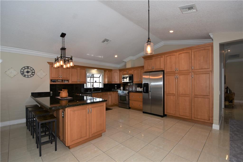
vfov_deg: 77.3
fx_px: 101
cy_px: 81
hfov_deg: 100.4
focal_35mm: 15
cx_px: 122
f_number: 5
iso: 200
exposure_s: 1/60
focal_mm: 10
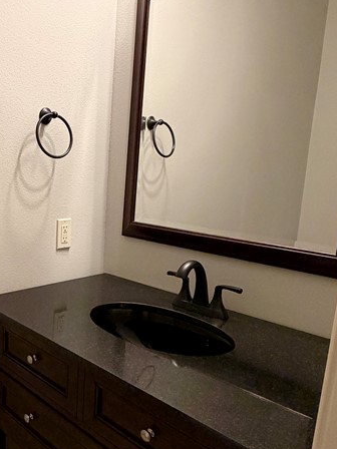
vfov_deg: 56.8
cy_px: 237
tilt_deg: -10.8
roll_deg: -0.4
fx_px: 415
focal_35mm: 32
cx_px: -8
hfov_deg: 38.6
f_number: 2.2
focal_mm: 2.22
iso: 320
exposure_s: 1/60
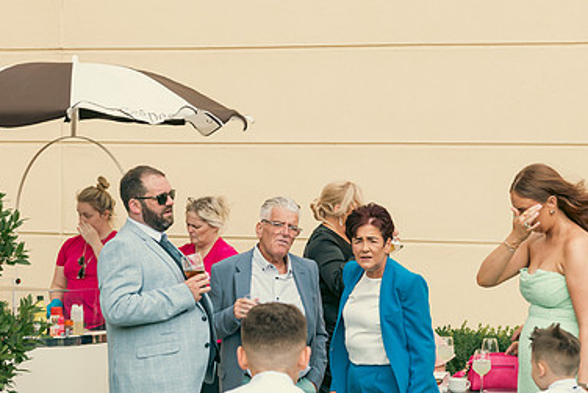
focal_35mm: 108
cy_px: 265
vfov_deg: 12.7
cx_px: 272
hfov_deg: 18.9
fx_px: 1765
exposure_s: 1/200
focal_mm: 70
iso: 200
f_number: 6.3
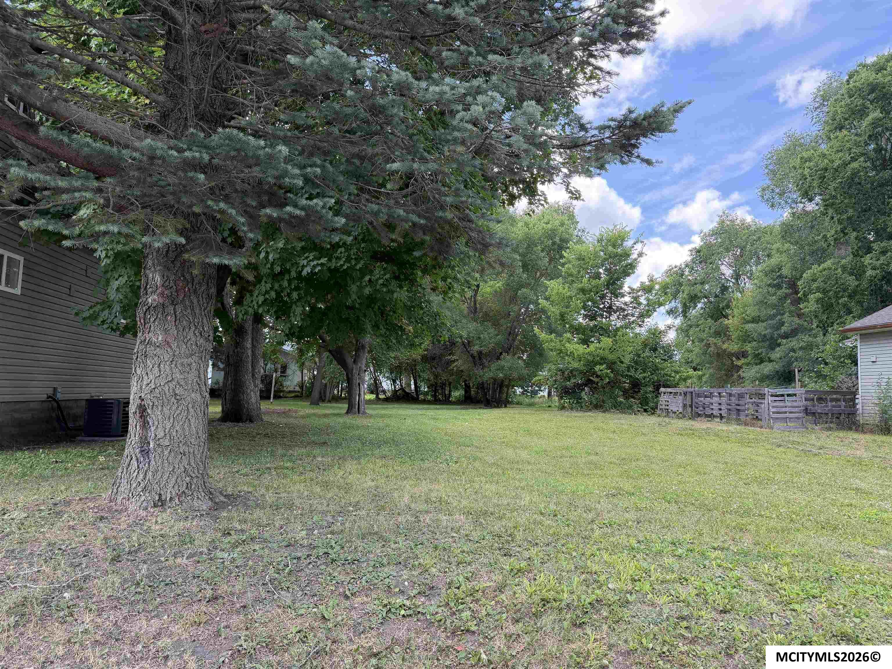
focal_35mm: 24
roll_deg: -1.0
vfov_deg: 56.8
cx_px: 446
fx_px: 618
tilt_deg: +4.3
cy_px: 334
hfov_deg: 71.6
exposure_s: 1/488
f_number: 1.78
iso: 100
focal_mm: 6.76
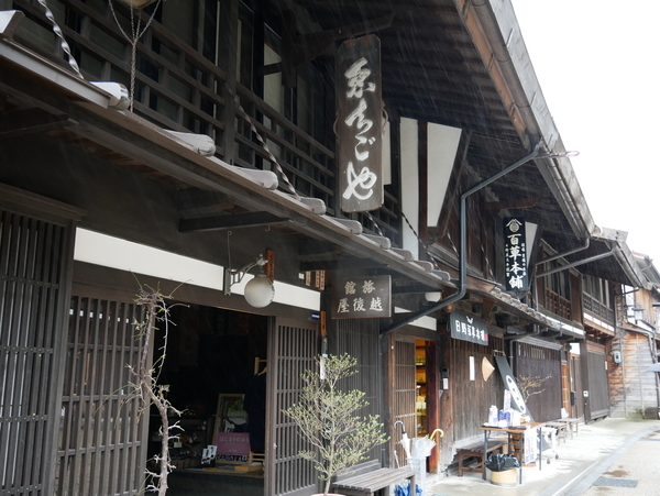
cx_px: 330
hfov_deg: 51.3
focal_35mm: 36
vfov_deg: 39.7
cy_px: 248
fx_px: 687
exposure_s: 1/60
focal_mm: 18
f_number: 3.9
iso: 500
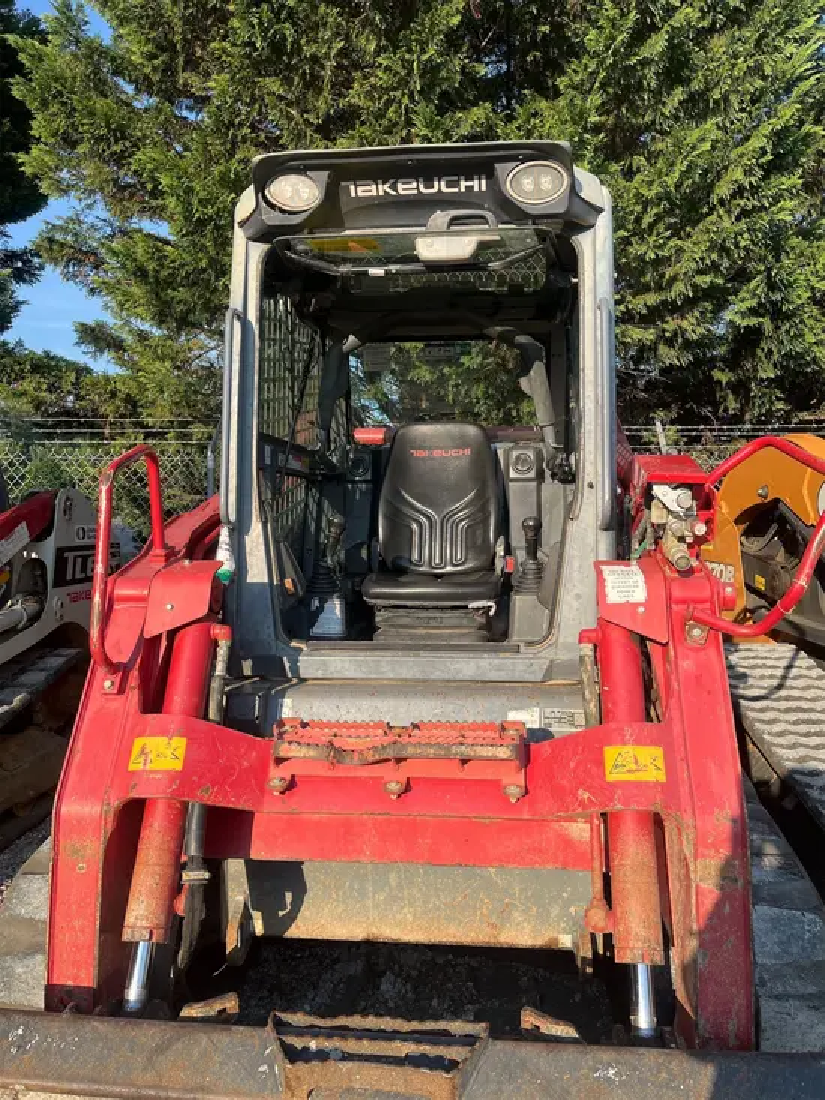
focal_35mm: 26
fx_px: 826
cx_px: 412
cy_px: 550
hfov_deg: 53.1
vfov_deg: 67.3
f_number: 1.6
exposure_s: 1/1355
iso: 50
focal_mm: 5.1
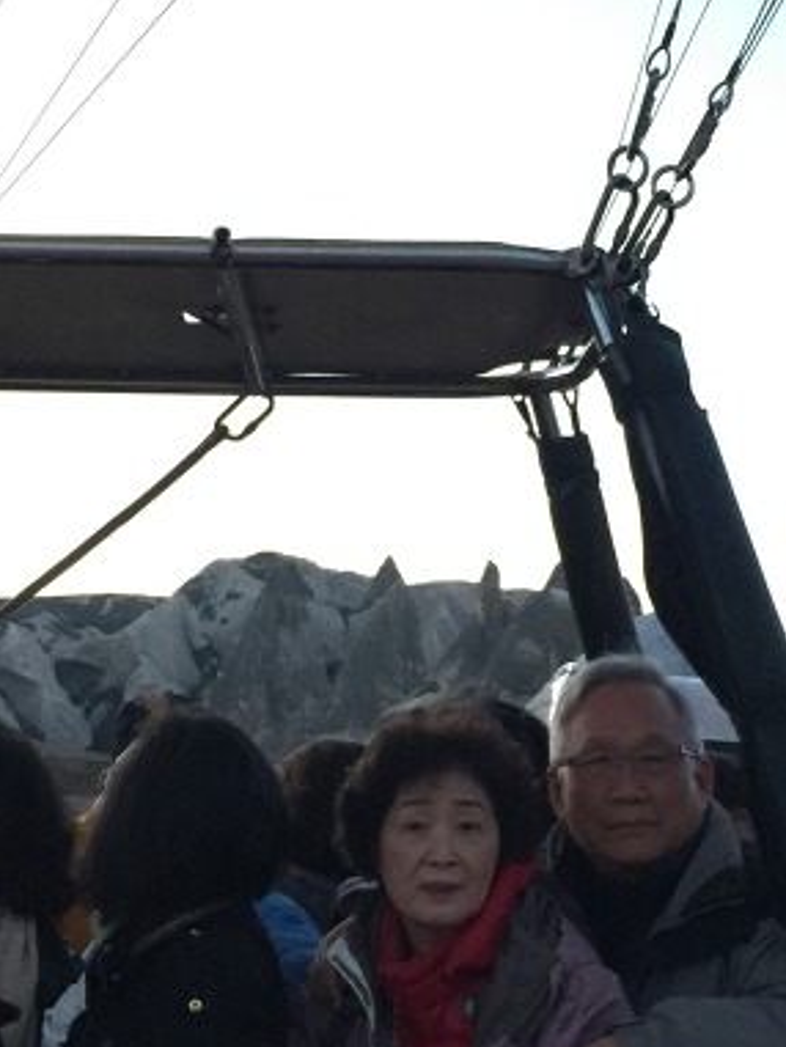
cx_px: 444
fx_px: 2179
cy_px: 480
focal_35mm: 72
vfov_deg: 27.0
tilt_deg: +12.9
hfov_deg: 20.4
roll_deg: +0.7
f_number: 2.2
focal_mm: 4.15
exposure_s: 1/8
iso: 160
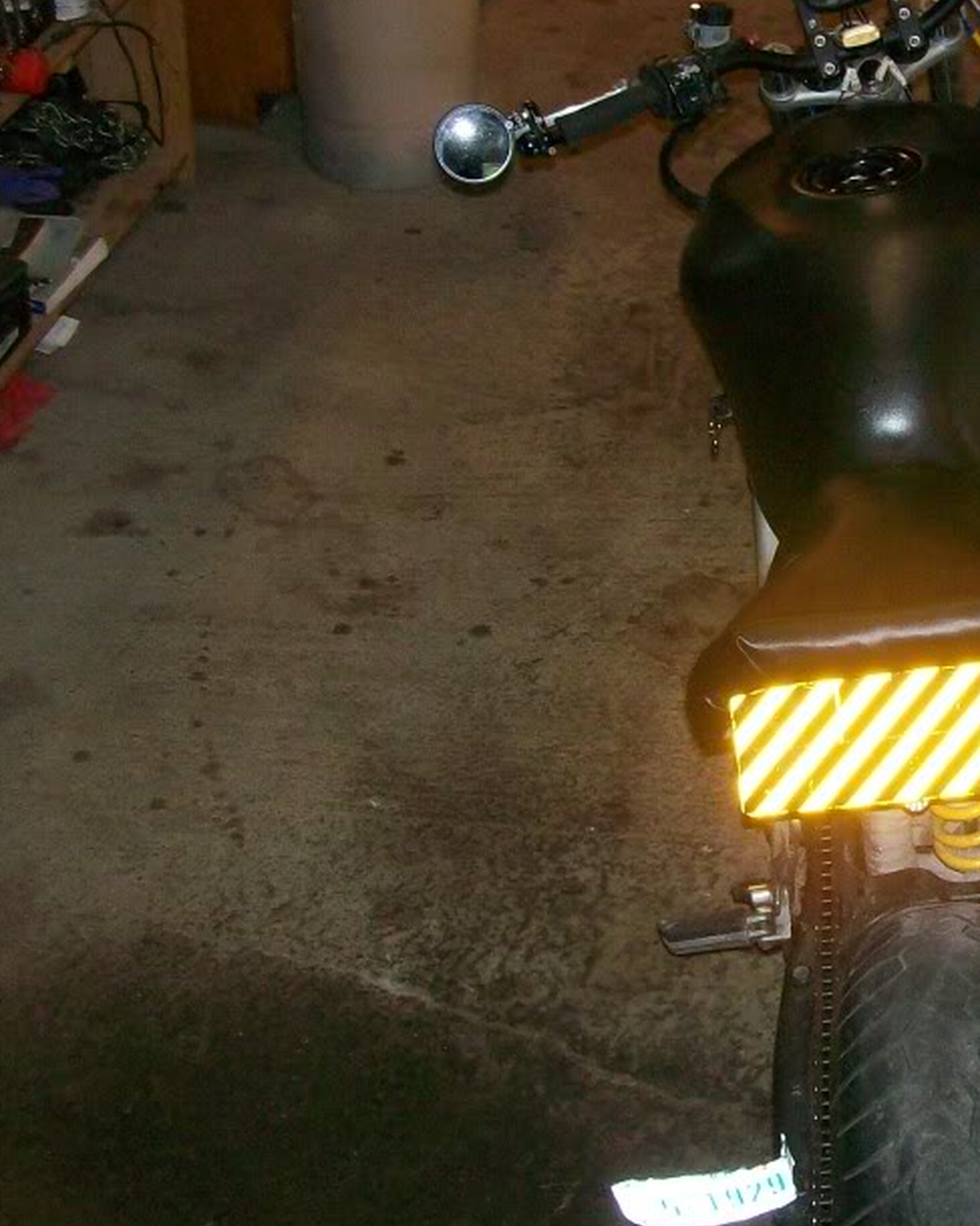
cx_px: 967
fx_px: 2140
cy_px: 519
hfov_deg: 24.7
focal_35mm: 59
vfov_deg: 31.9
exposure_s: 1/64
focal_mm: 6
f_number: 2.7
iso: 140
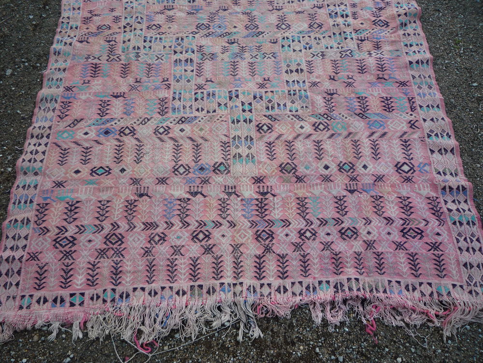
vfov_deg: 46.8
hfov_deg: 60.0
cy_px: 182
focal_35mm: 30
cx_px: 242
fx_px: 419
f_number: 3.5
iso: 100
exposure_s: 1/100
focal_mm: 5.2
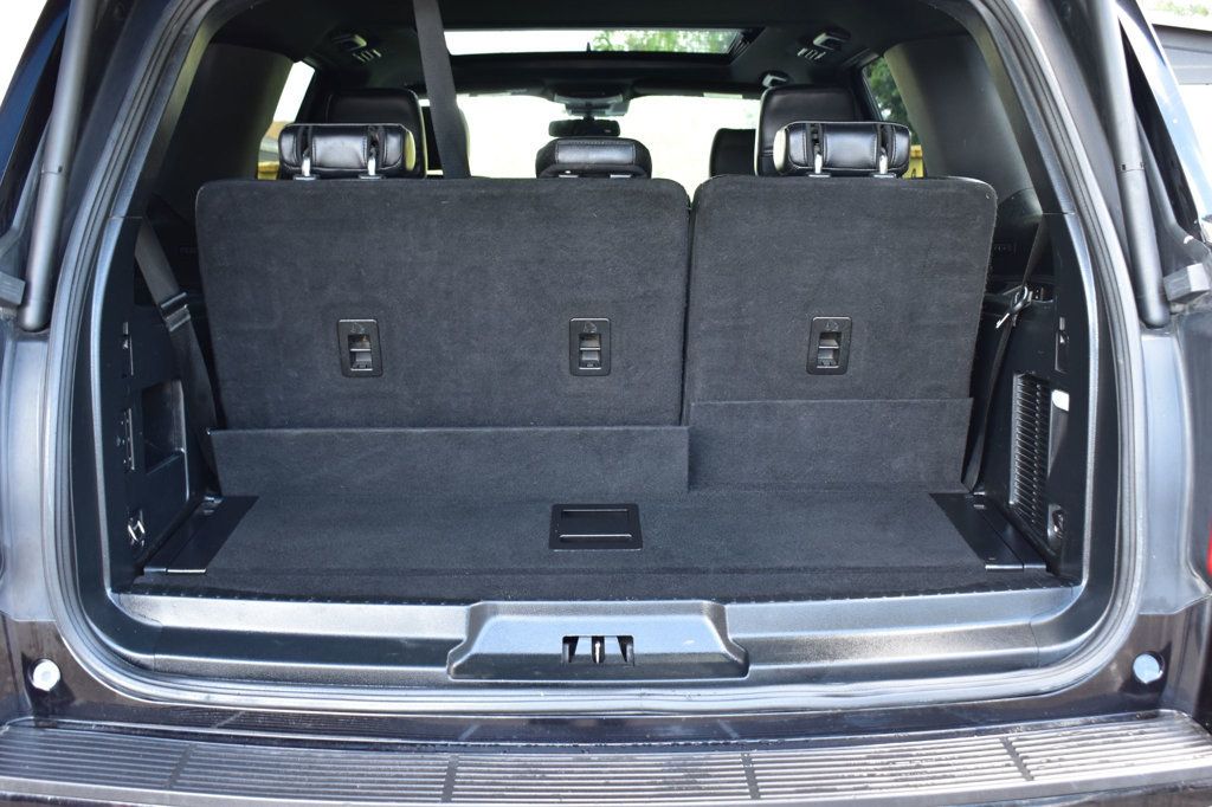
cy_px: 404
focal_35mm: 40
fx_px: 1363
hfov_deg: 47.9
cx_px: 606
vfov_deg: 33.0
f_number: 6.3
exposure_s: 1/20
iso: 400
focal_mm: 27
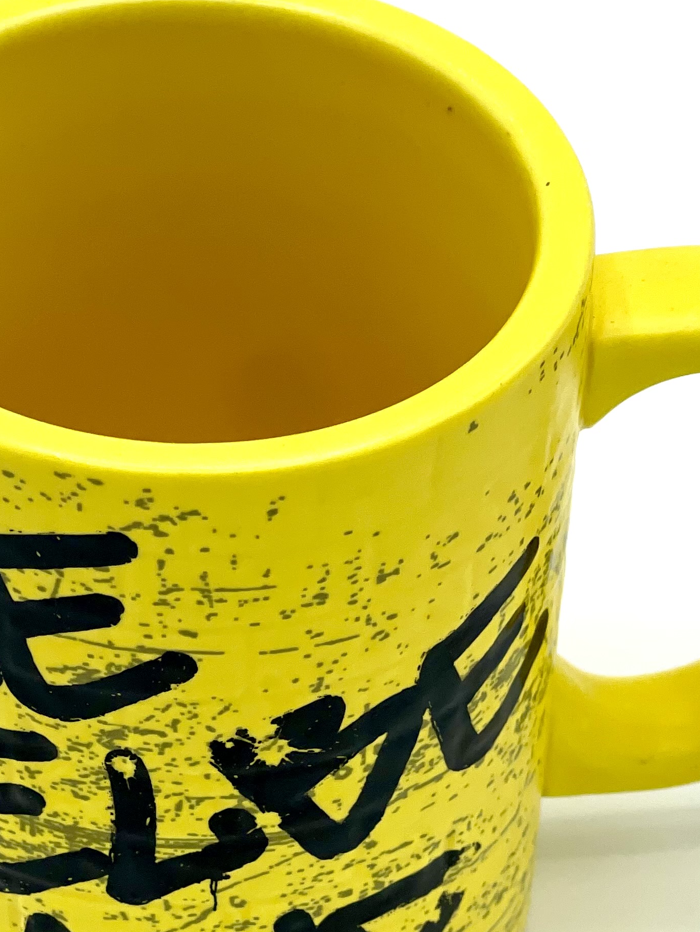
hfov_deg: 10.5
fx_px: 3801
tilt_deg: -46.5
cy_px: 776
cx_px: 254
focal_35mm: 141
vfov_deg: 13.9
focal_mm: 7.5
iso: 32
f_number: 2.2
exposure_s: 1/861
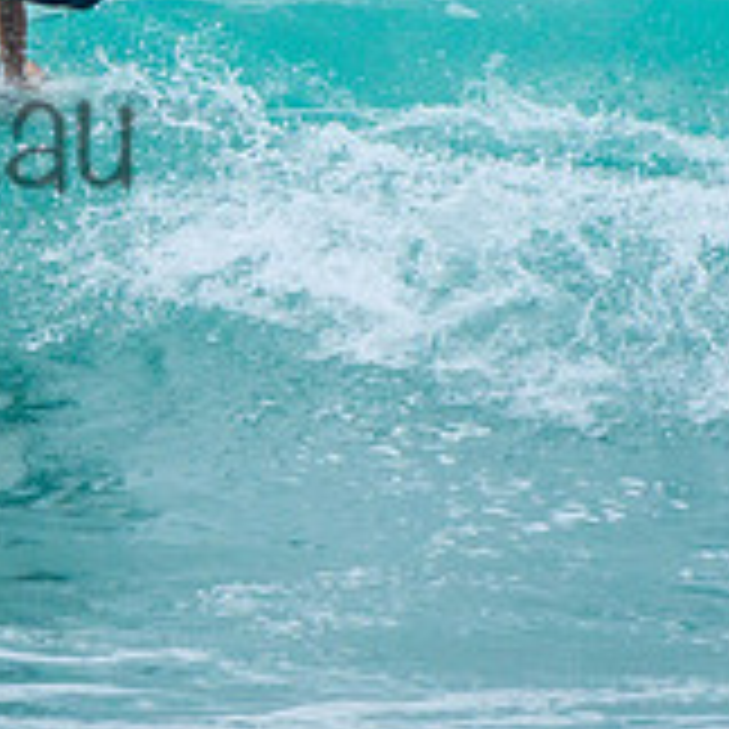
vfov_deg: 1.0
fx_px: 39885
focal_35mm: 1674
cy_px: 71
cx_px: -72
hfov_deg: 1.0
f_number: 10
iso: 500
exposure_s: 1/2000
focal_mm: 400
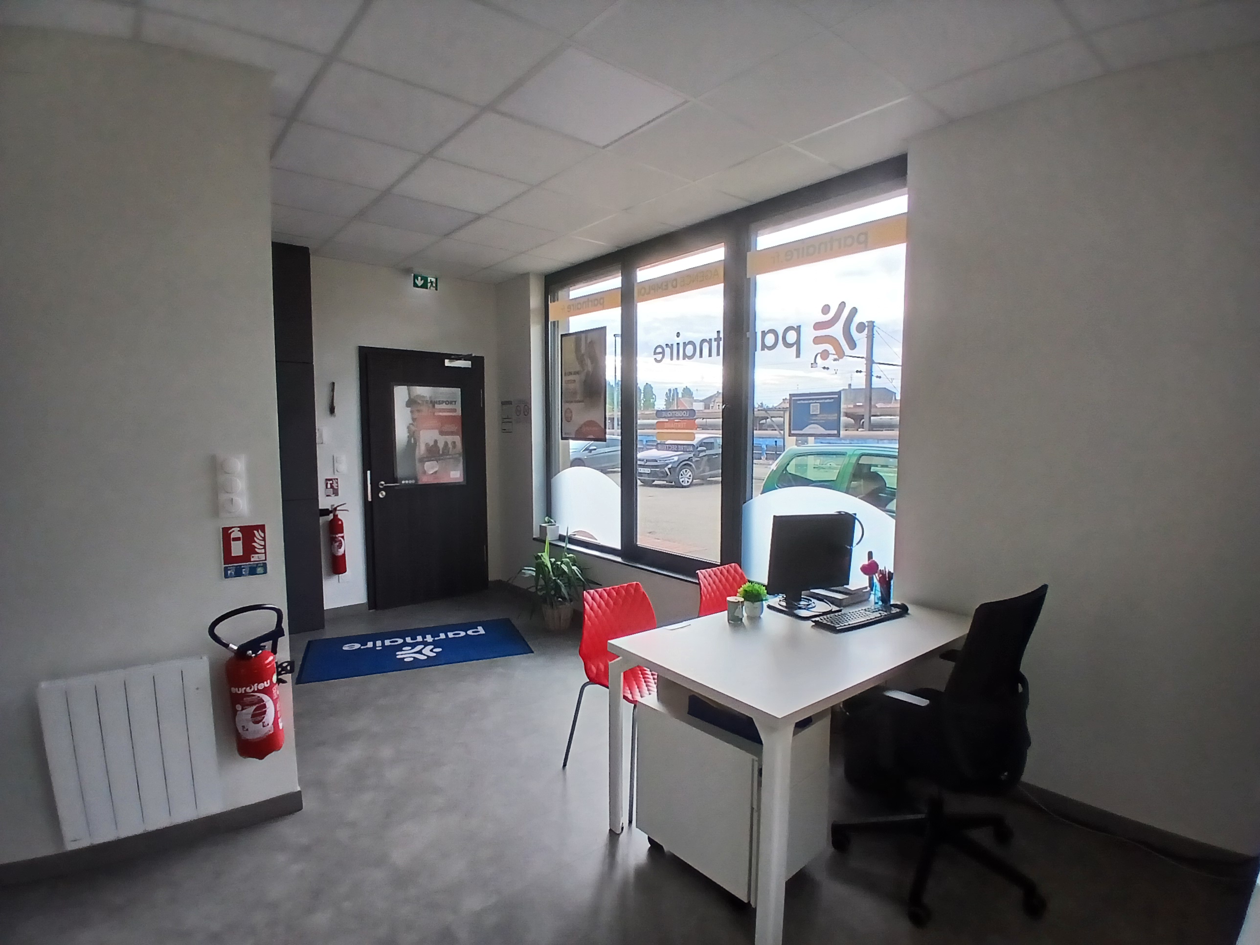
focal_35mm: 17
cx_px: 630
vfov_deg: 74.7
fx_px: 619
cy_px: 472
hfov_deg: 91.0
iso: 64
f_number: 2.2
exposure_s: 1/50
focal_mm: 1.4
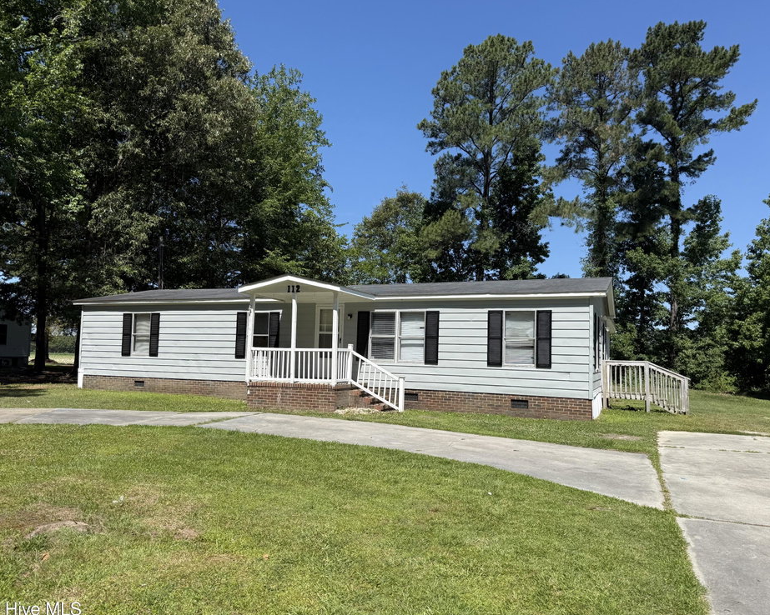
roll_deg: -0.3
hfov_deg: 66.0
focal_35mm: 26
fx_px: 592
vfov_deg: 54.9
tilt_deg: +0.5
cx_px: 372
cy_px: 318
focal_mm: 6.76
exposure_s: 1/4673
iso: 80
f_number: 1.78
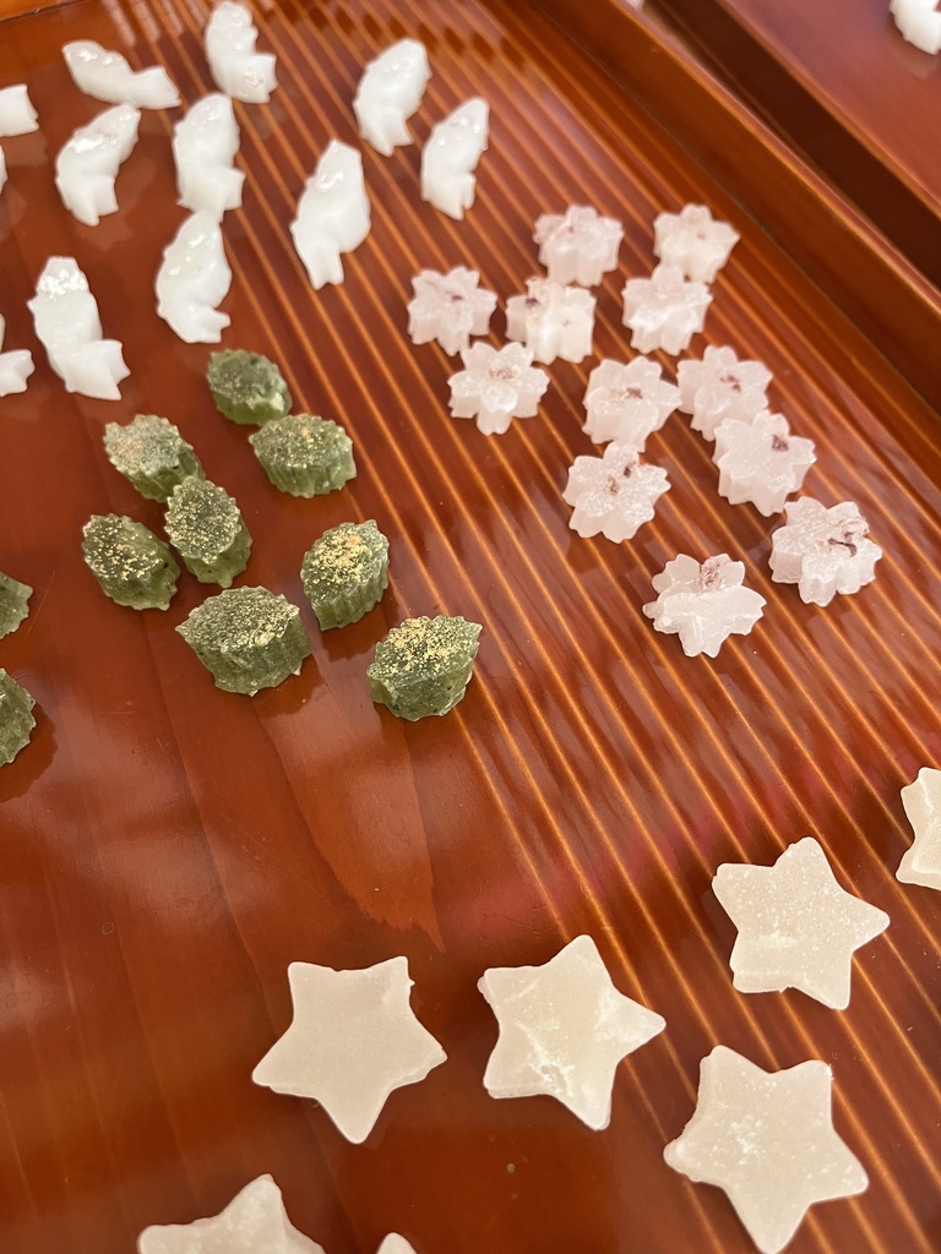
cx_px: 470
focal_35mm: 26
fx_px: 942
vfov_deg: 67.3
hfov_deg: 53.1
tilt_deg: -59.4
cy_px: 627
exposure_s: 1/60
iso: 320
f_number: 1.6
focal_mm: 5.1
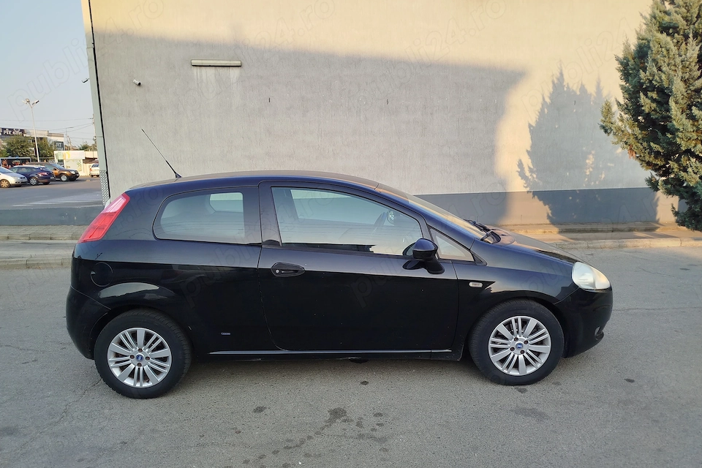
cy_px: 254
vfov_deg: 49.5
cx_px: 341
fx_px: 507
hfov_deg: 69.4
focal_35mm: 26
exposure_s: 1/407
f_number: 1.7
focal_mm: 5.31
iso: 50
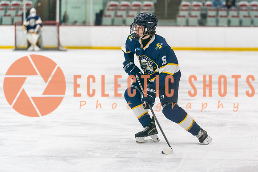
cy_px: 82
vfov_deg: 7.8
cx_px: 184
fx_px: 1261
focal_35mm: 176
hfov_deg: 11.7
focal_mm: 119
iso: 4000
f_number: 2.8
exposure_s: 1/1600
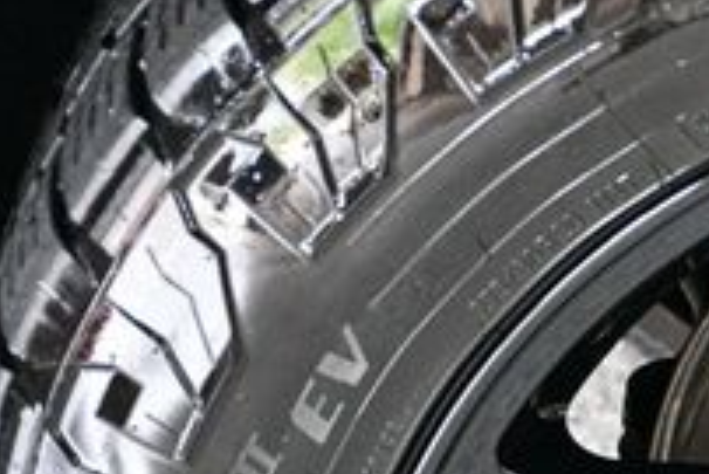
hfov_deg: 9.4
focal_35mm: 212
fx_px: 4178
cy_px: 660
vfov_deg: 6.4
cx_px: 1092
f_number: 4.5
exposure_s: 1/60
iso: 4500
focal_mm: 45
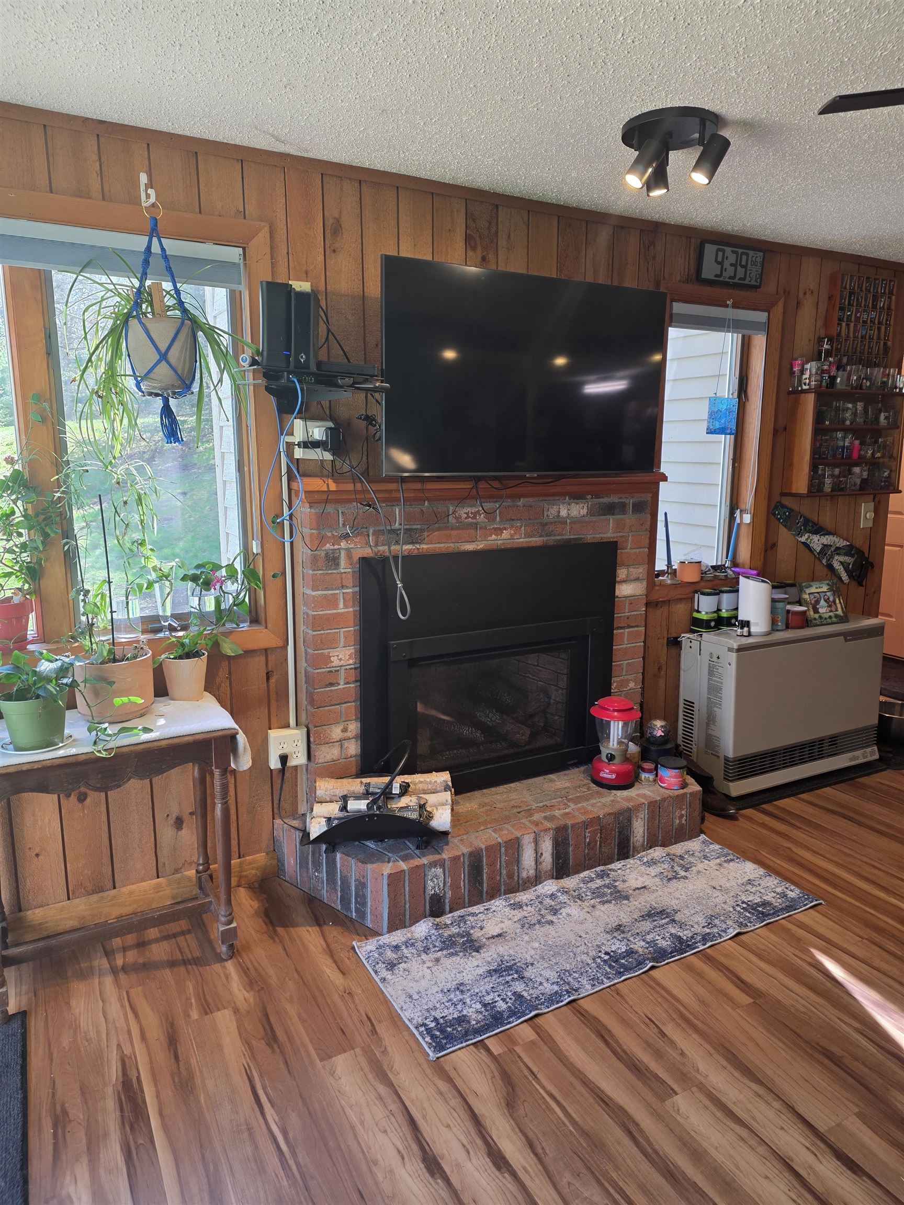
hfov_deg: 58.9
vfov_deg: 73.9
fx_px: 801
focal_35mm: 23
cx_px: 452
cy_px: 602
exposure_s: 1/120
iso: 80
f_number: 1.7
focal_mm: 6.25
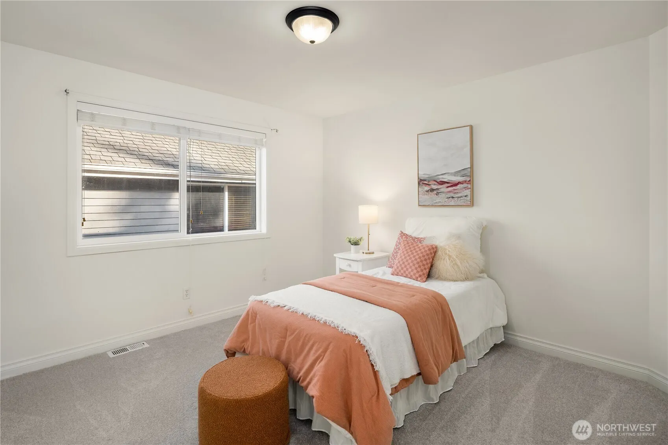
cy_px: 222
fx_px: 315
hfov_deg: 93.3
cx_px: 334
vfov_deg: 70.4
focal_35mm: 17
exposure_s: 1/20
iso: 320
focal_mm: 17
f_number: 7.1
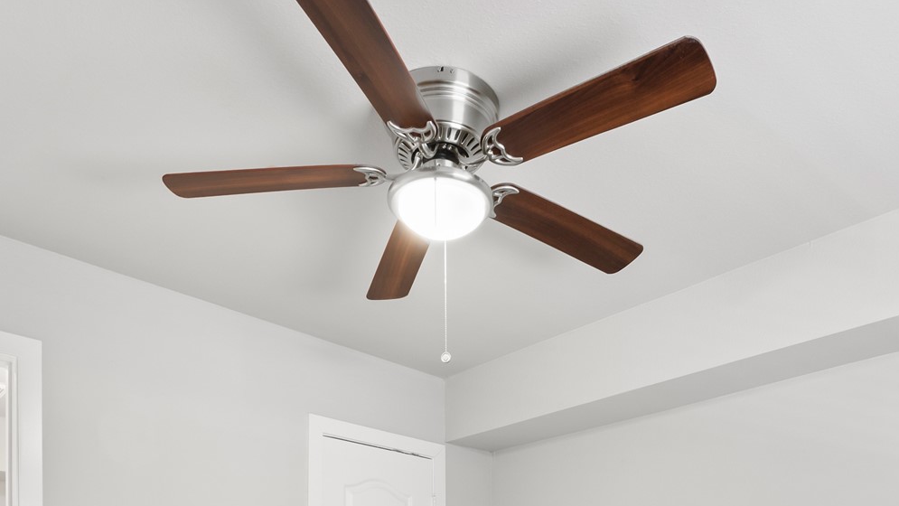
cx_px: 475
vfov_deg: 30.1
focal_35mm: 32
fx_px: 763
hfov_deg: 61.0
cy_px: 639
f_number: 11
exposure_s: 1
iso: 640
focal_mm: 14
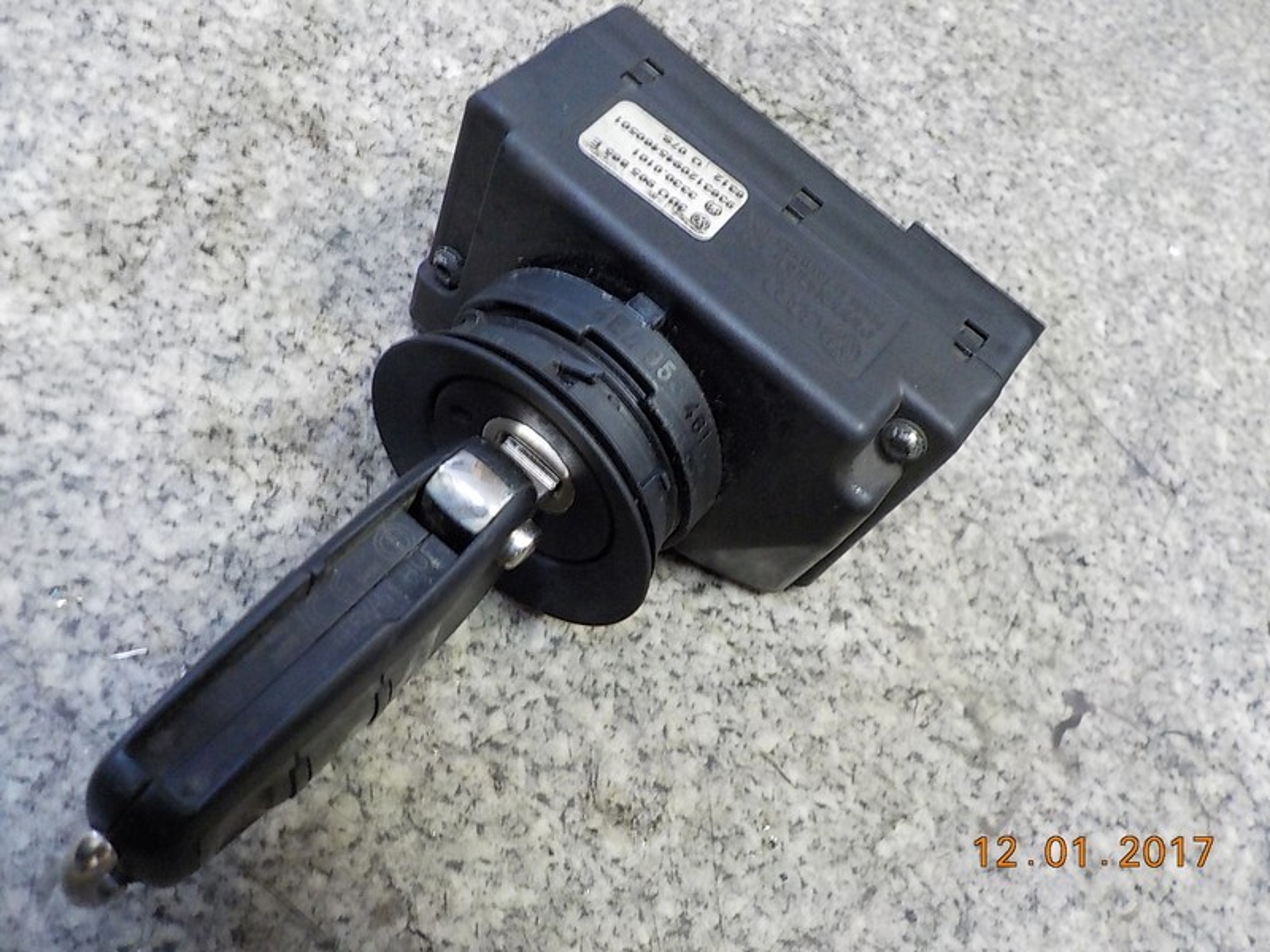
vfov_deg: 46.8
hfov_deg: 60.0
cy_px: 476
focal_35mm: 30
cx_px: 635
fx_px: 1101
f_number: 3.3
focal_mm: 4.1
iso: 400
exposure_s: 1/8
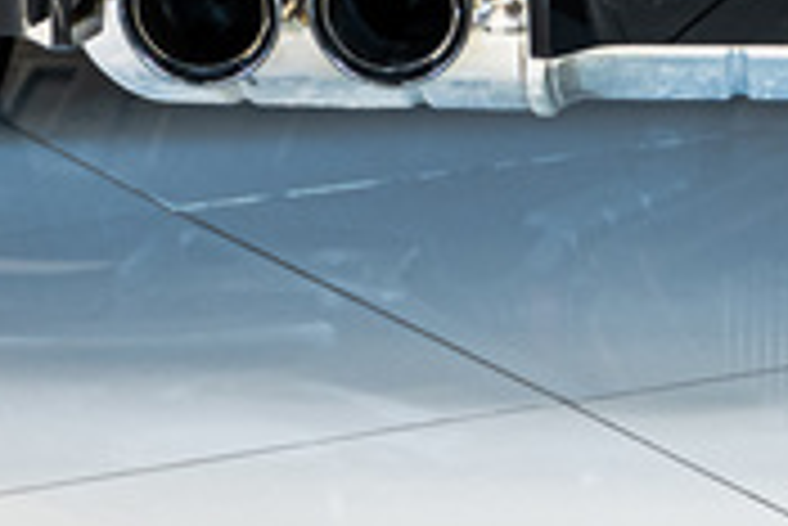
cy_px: -904
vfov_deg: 5.0
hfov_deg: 7.8
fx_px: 5761
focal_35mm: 263
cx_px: 853
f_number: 2.8
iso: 640
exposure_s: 1/125
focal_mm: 45
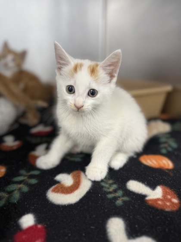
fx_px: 167
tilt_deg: -14.4
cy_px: 121
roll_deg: -0.2
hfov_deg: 56.8
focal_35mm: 24
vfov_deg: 71.6
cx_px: 90
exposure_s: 1/60
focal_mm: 6.76
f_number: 1.78
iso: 250
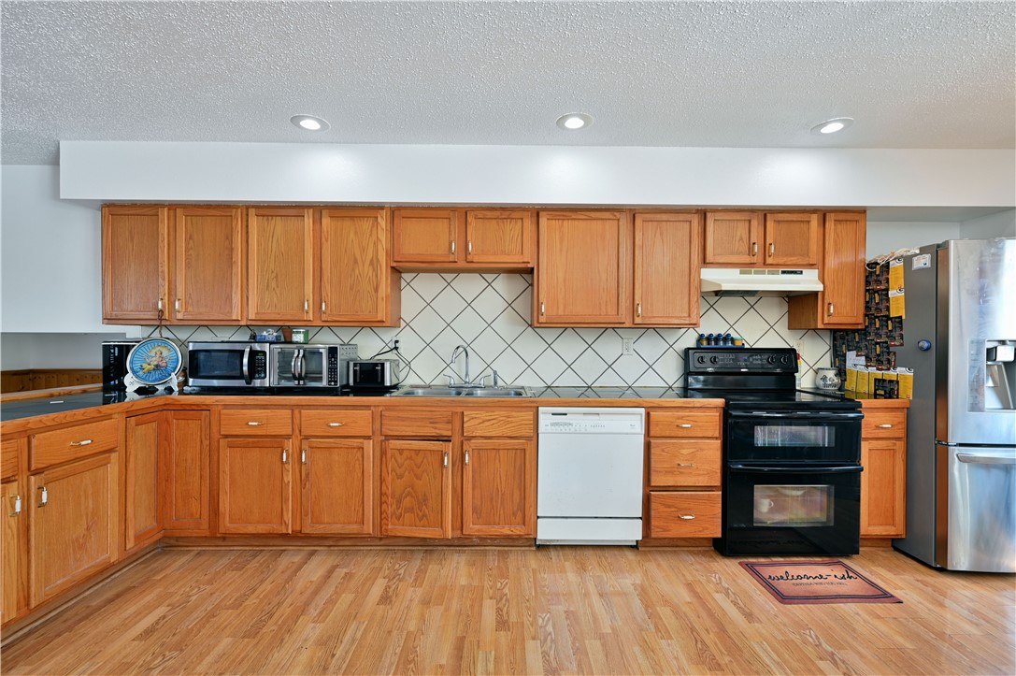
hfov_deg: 98.6
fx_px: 437
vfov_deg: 75.4
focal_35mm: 16
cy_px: 338
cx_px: 508
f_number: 5.6
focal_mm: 15.5
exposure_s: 1/6
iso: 100
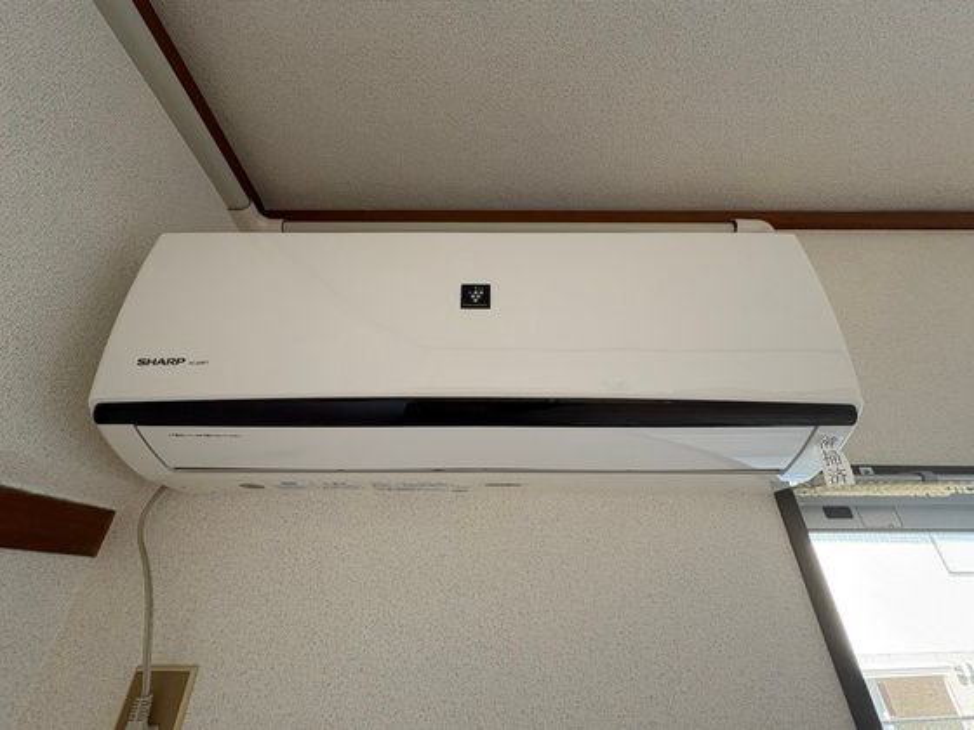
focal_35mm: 14
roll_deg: +1.6
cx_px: 487
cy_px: 365
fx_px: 394
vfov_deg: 85.7
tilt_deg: +31.1
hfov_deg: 102.1
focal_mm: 2.22
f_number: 2.2
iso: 200
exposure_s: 1/61
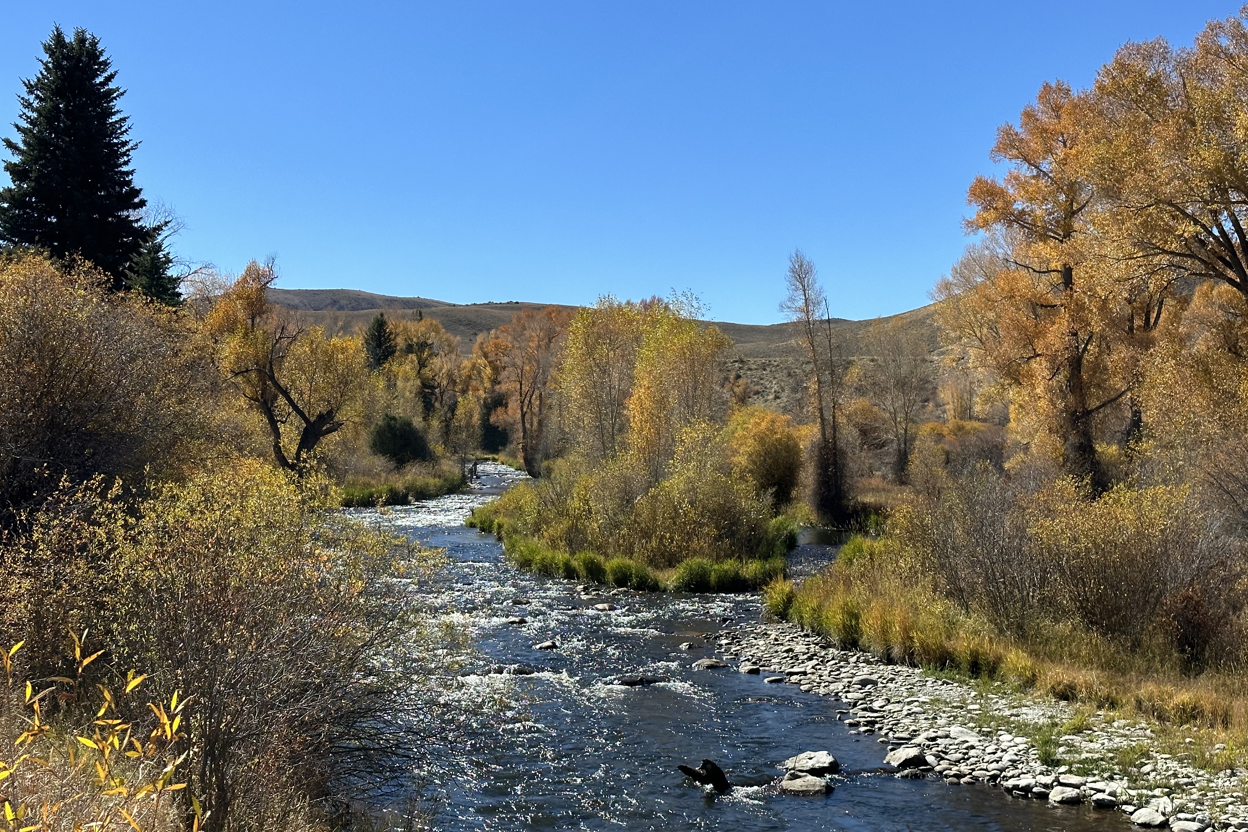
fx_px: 1733
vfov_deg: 27.0
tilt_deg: +2.6
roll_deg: -3.0
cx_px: 624
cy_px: 371
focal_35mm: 50
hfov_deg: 39.6
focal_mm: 6.86
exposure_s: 1/4566
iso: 64
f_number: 1.78
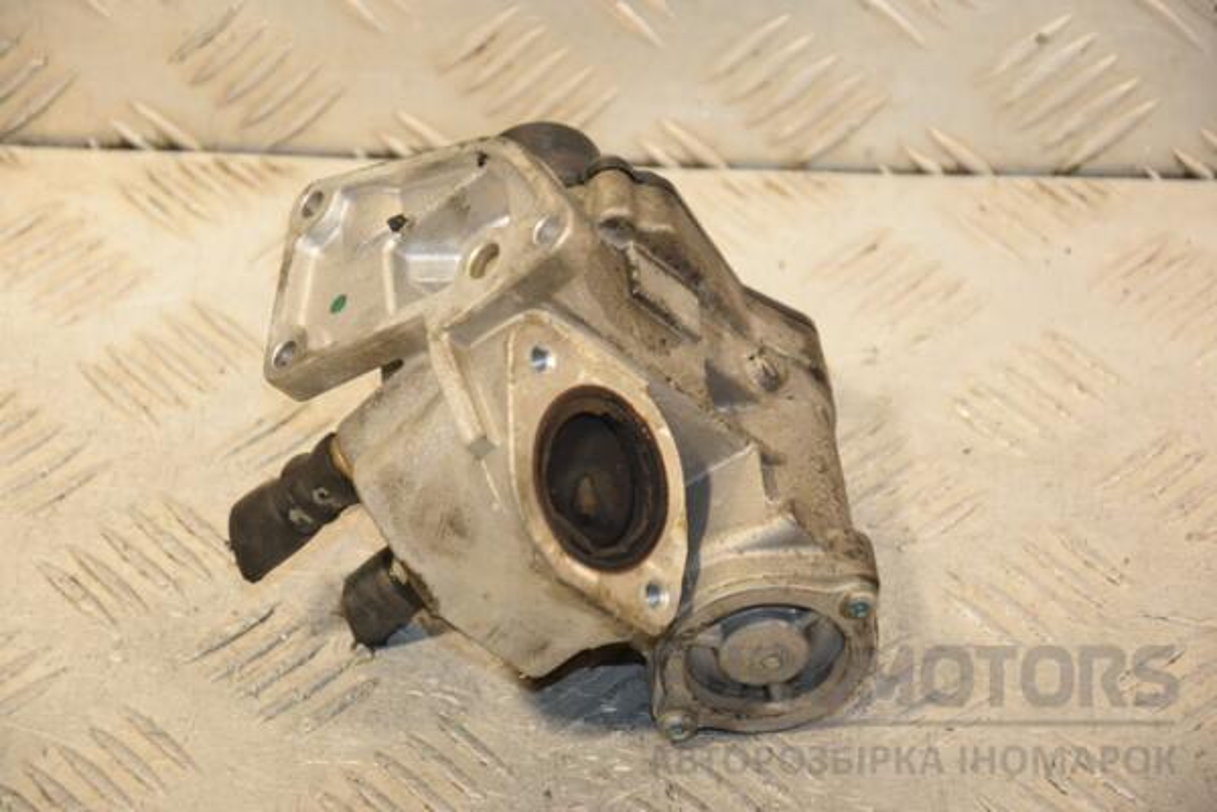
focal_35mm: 138
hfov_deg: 14.9
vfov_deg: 9.9
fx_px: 4665
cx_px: 608
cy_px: 406
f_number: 5.6
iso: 800
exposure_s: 1/200
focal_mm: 92
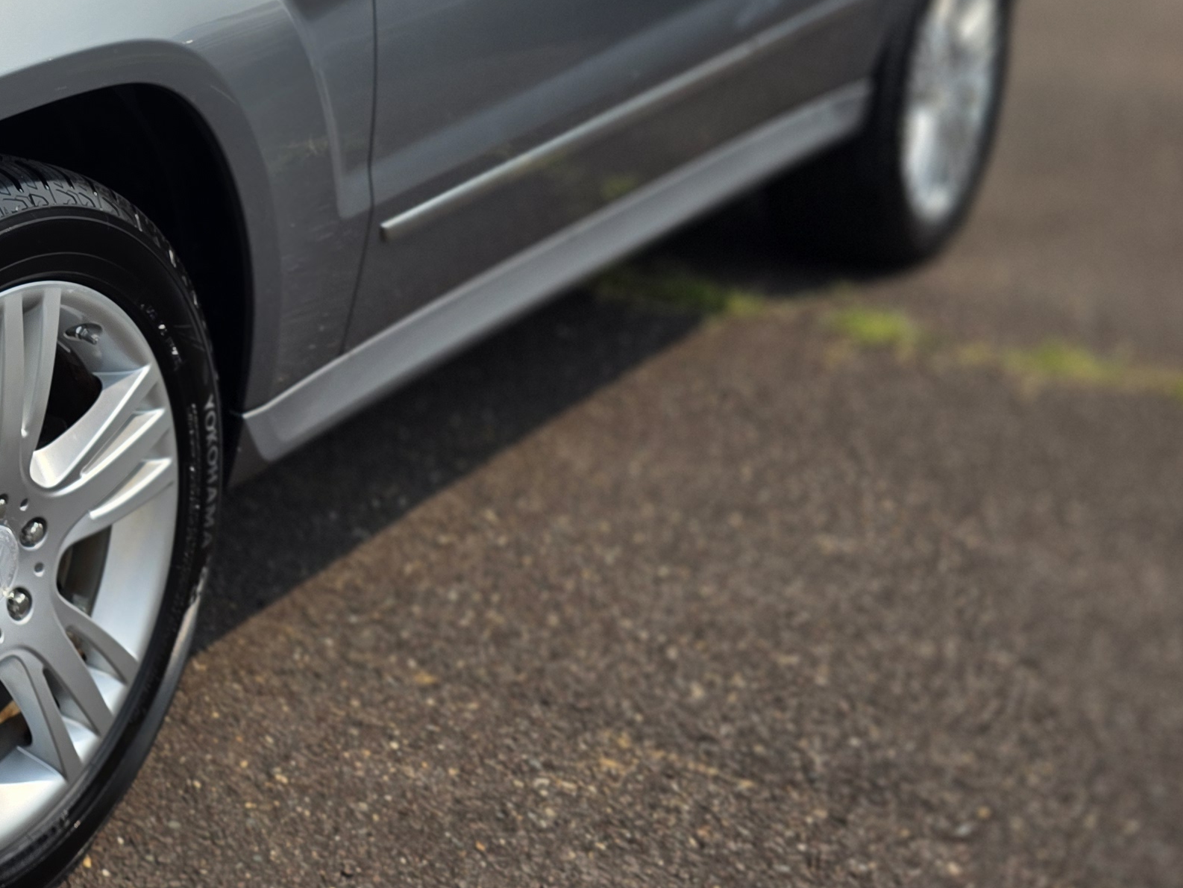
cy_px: 123
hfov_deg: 28.6
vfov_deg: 24.6
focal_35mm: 58
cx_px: -257
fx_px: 1982
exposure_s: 1/5447
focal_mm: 6.3
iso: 80
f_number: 1.7
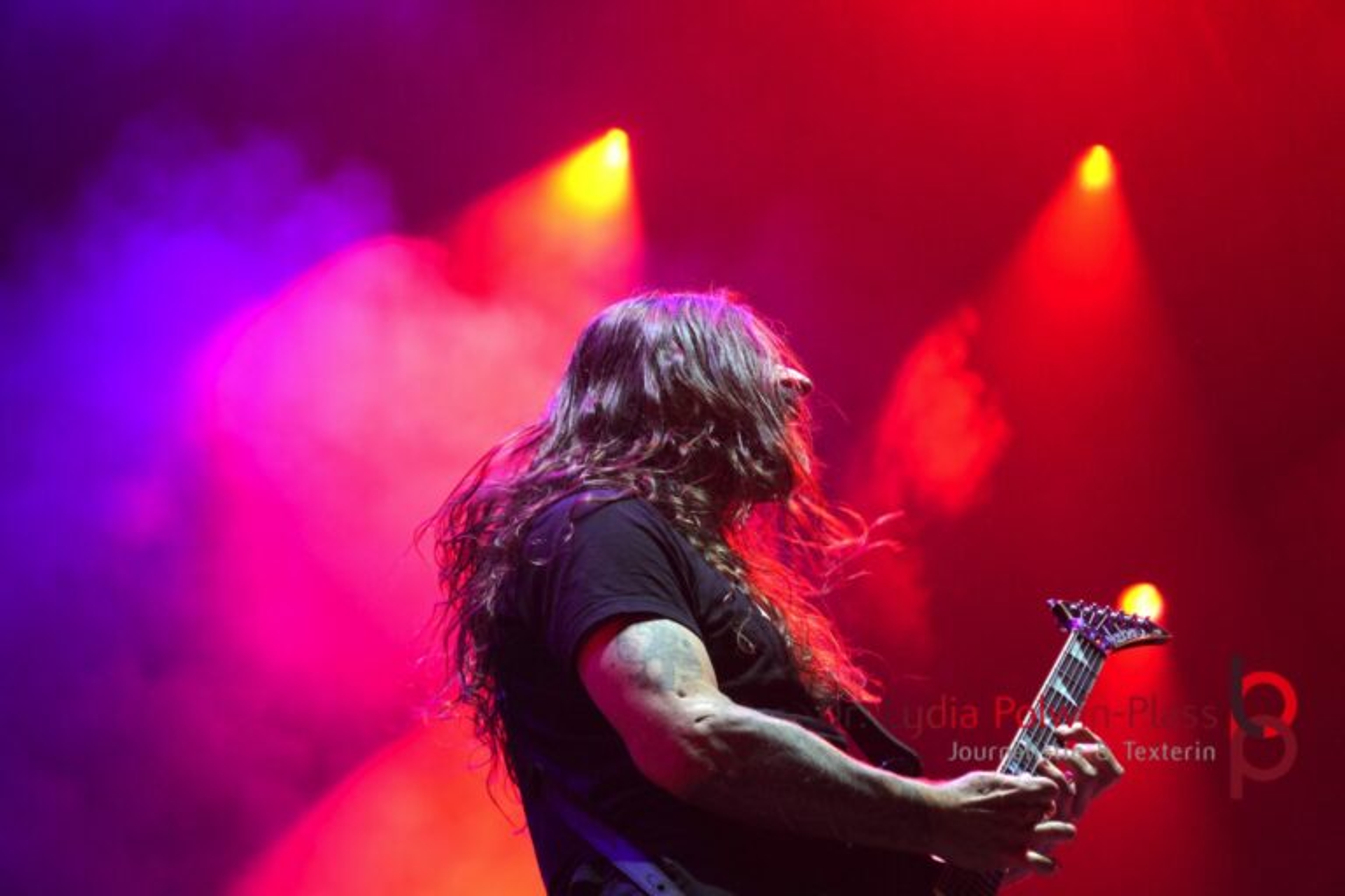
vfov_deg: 6.9
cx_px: 672
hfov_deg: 10.4
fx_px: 7397
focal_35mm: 198
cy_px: 448
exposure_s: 1/250
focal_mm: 132
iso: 2500
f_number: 5.6
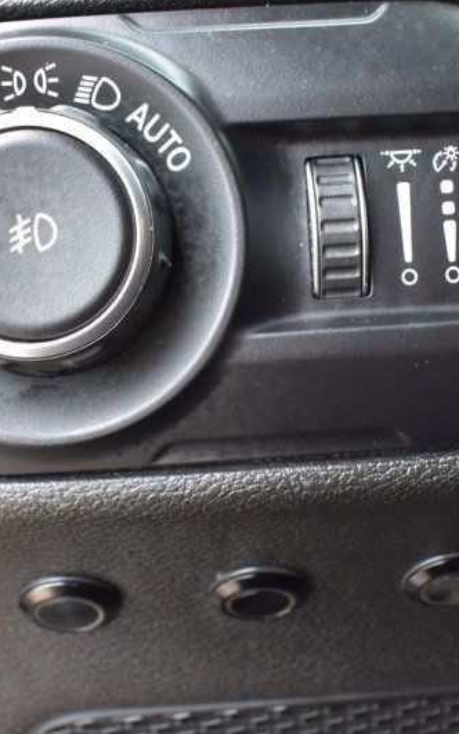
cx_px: 241
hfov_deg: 24.4
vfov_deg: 38.2
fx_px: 1060
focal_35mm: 53
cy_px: 401
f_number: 6.3
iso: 720
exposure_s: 1/15
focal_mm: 18
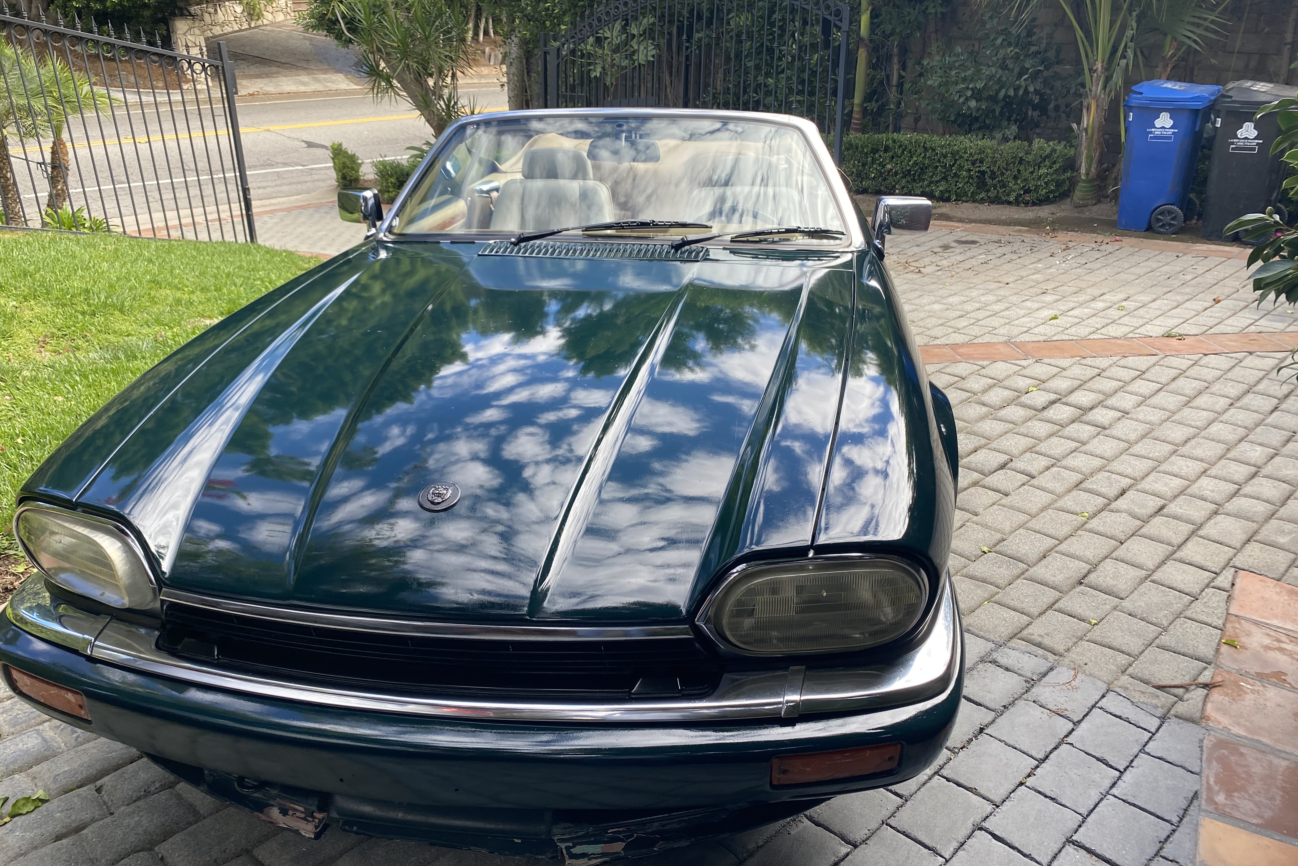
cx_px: 638
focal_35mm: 28
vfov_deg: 46.4
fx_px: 1009
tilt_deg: -26.1
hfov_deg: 65.5
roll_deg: +0.2
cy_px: 454
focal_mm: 4.25
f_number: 1.8
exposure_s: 1/326
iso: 32
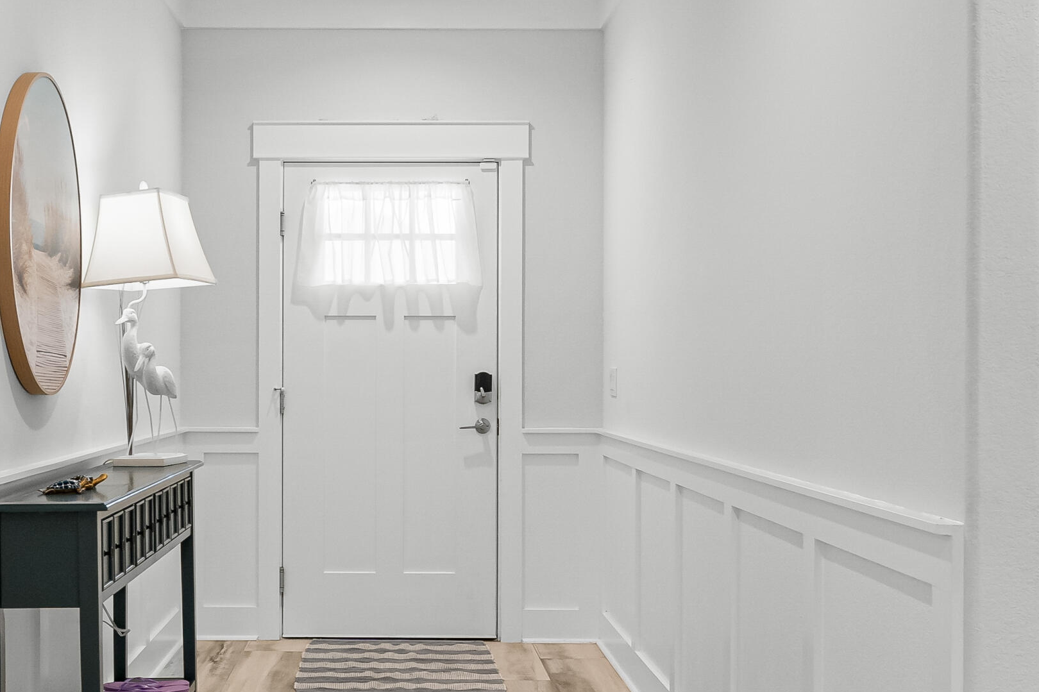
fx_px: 1443
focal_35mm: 50
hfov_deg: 39.4
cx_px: 392
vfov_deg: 27.0
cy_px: 356
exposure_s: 1/25
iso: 400
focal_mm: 18.4
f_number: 8
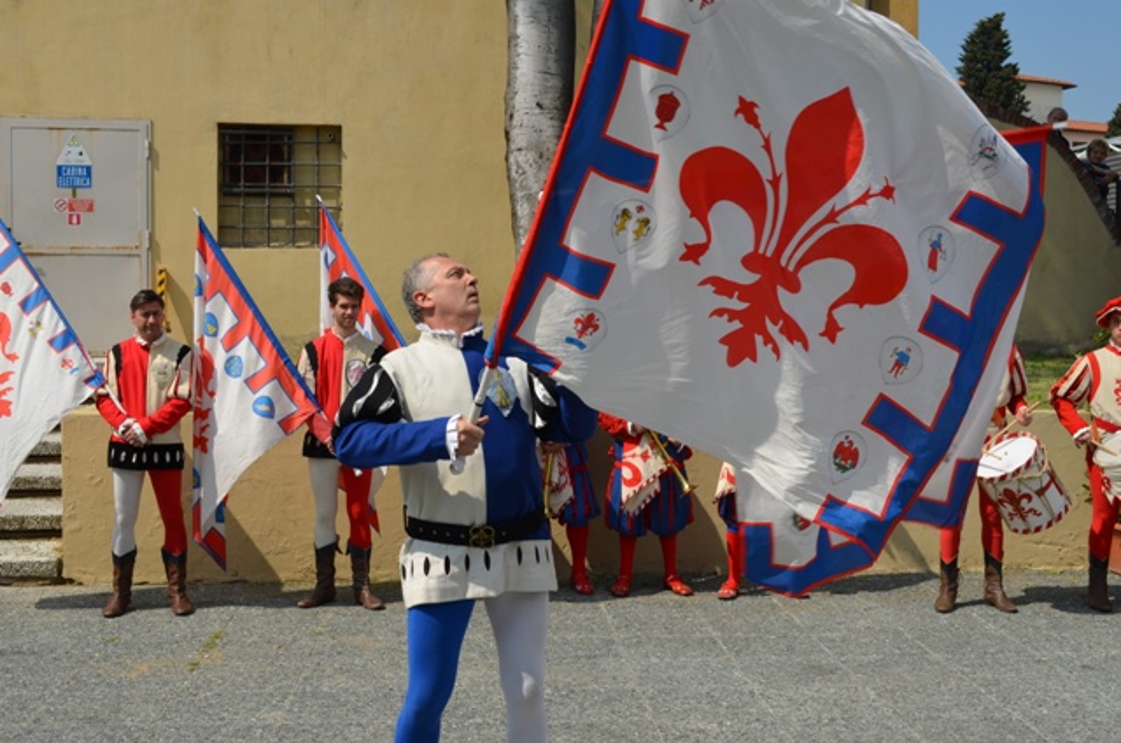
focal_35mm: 48
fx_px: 1492
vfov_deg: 28.0
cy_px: 372
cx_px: 560
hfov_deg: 41.2
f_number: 9
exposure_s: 1/320
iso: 100
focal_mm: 32
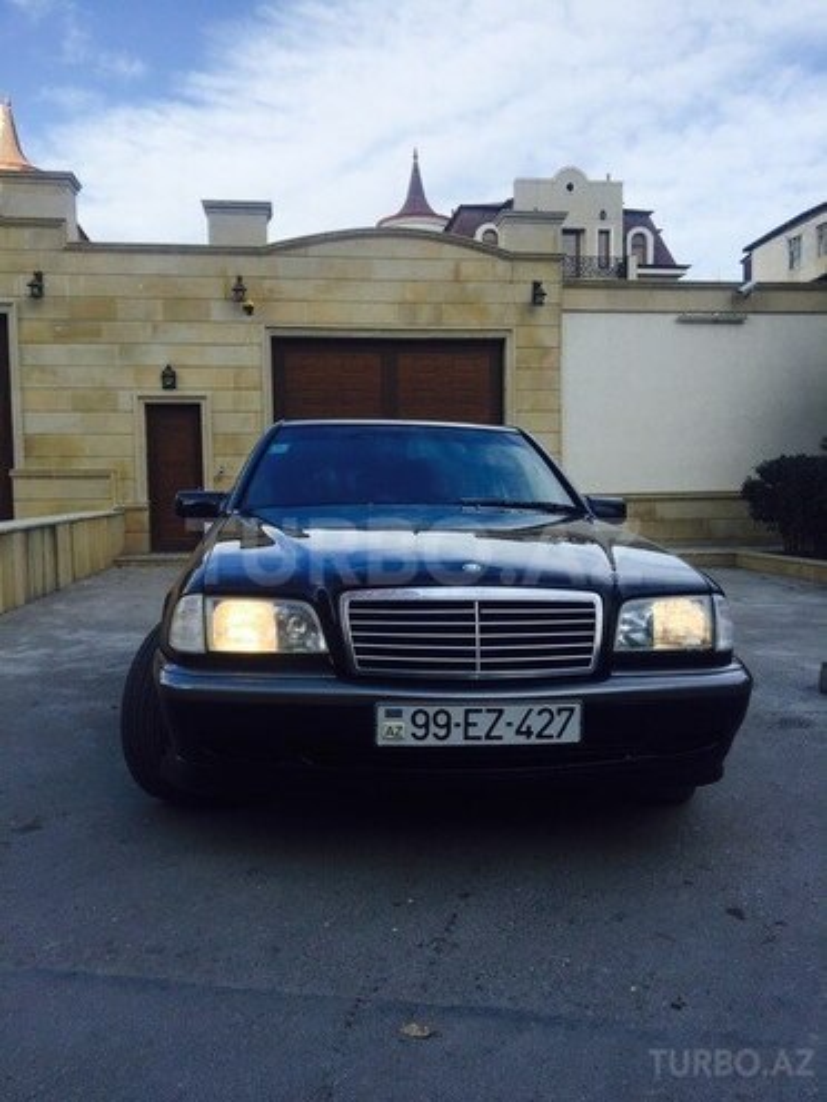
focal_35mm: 29
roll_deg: +0.7
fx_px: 924
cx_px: 414
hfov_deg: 48.2
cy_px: 551
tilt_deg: -4.3
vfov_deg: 61.7
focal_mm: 4.15
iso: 32
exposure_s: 1/1276
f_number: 2.2
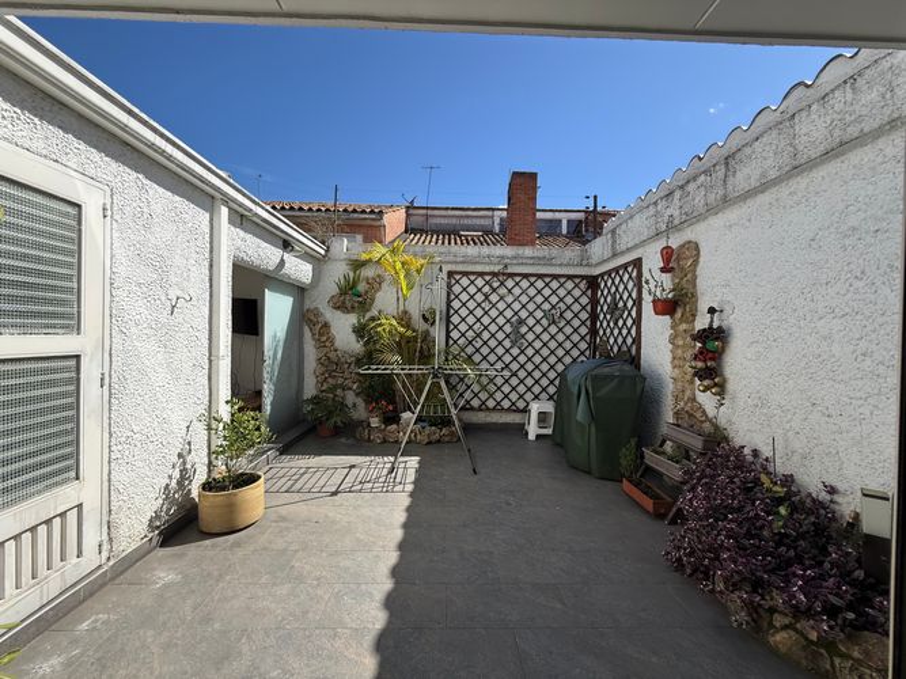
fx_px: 366
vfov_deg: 85.7
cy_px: 340
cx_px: 453
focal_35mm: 14
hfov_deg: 102.1
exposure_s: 1/1211
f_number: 2.2
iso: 80
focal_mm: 2.22
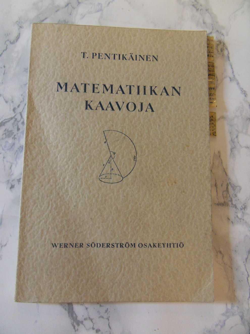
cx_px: 125
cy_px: 167
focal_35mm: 24
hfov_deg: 56.8
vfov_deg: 71.6
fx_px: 231
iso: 240
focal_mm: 4.2
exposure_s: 1/45
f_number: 3.3
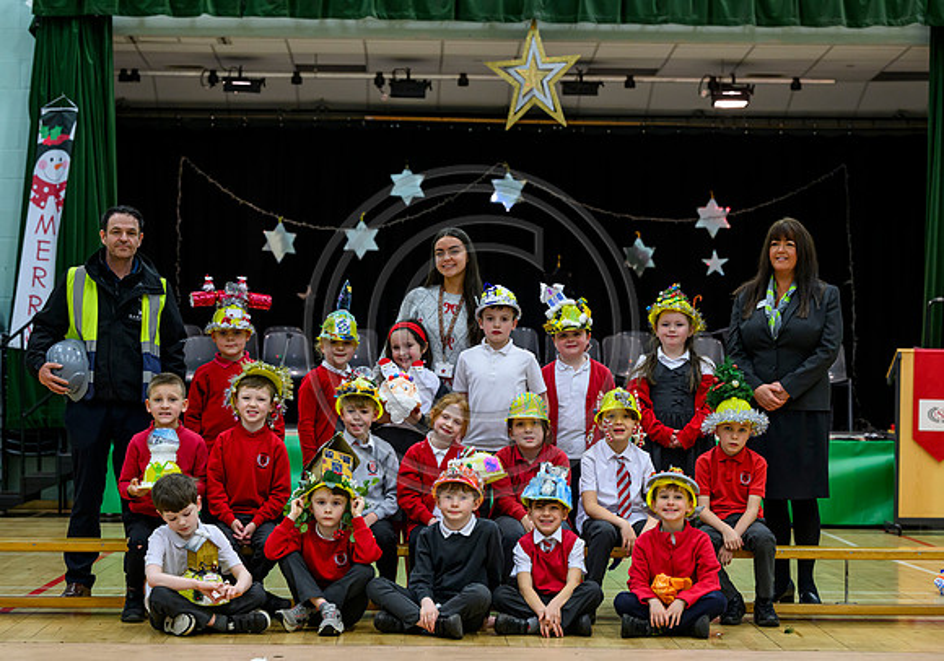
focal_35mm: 100
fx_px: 2652
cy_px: 319
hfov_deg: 20.2
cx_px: 472
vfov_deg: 14.2
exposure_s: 1/160
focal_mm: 93
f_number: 4
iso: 2000
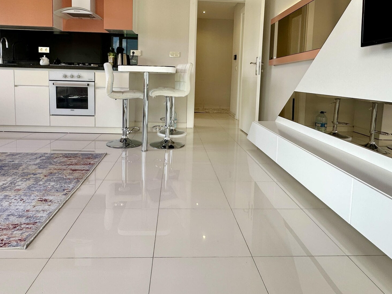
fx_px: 272
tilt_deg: -4.6
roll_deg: -1.7
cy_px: 105
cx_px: 189
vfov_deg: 55.9
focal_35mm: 24
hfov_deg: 71.6
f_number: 2.2
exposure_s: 1/99
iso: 64
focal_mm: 2.22
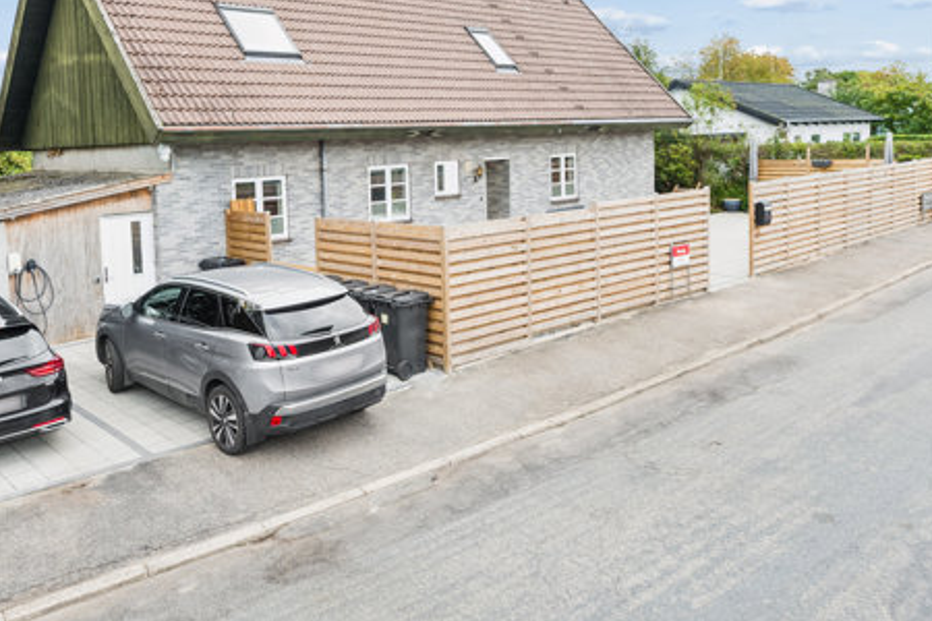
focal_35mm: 32
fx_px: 828
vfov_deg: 40.5
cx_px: 346
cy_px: 198
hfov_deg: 57.9
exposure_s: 1/80
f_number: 9
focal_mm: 18
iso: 250
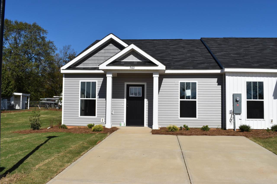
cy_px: 92
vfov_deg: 38.4
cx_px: 138
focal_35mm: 34
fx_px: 265
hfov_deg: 55.1
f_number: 13
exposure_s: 1/640
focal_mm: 23
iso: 200
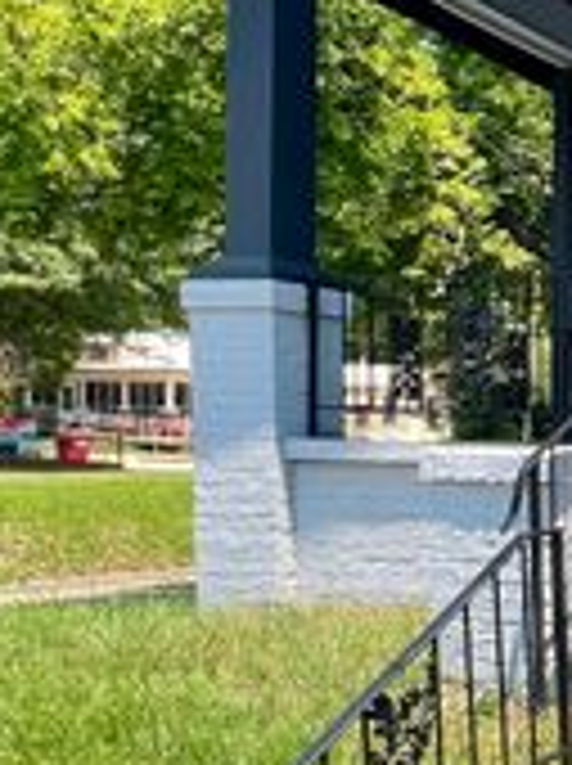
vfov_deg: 37.0
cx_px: 1099
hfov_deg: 19.2
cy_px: 524
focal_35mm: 51
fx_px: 1126
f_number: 1.8
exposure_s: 1/377
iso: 32
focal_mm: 1.57
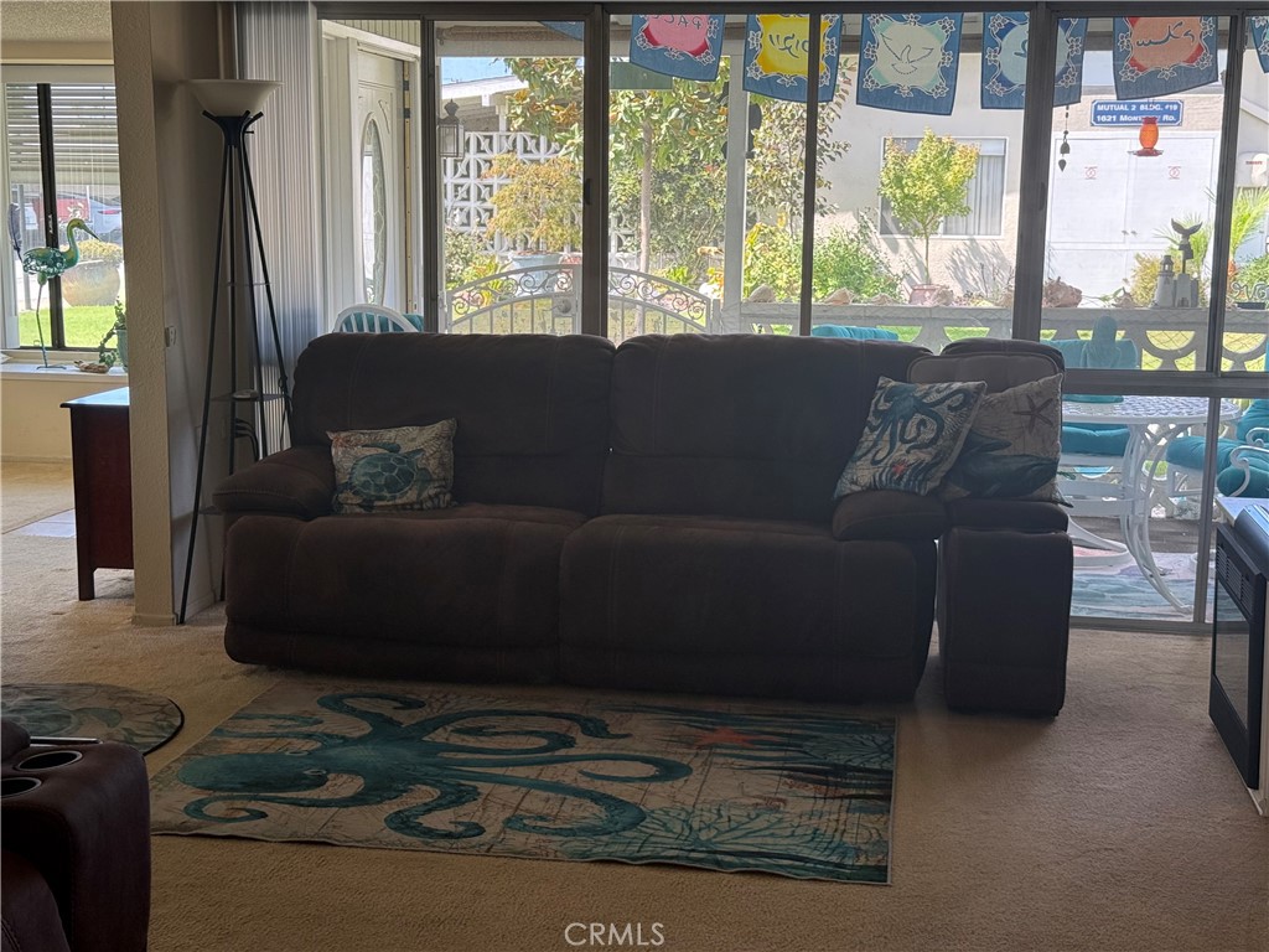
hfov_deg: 39.7
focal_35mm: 48
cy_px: 476
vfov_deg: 30.3
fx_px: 1760
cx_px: 634
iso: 80
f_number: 1.78
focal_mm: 6.76
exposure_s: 1/272
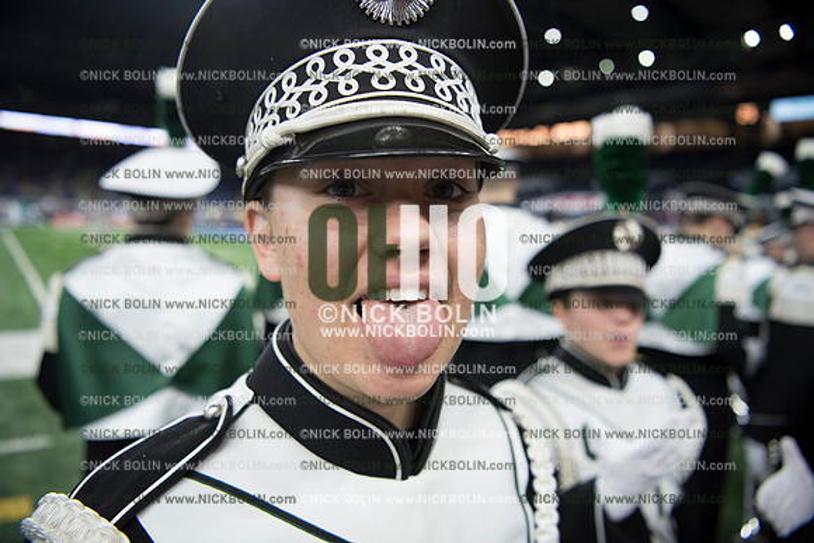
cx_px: 407
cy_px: 272
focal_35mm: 24
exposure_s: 1/800
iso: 1250
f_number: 2.8
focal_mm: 24
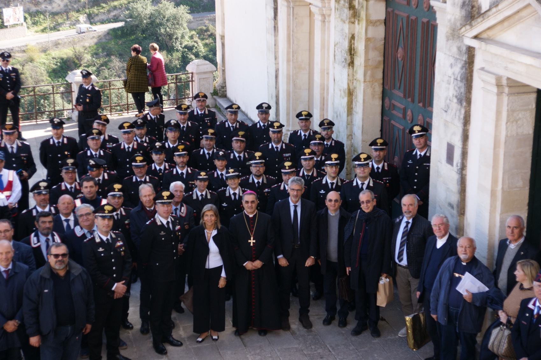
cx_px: 270
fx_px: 1014
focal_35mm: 68
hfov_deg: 29.9
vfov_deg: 20.1
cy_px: 180
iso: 100
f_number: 5
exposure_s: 1/125
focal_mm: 45
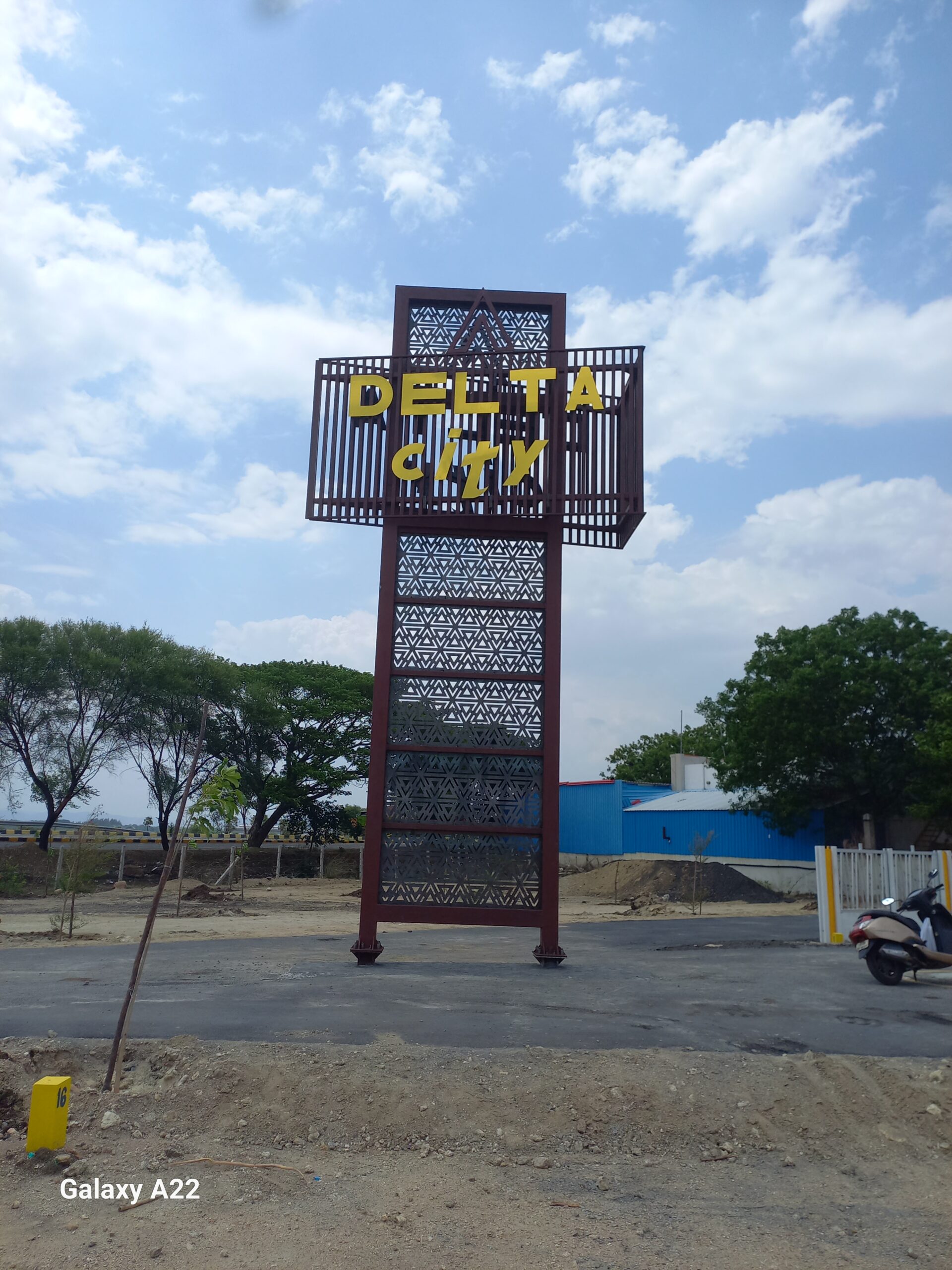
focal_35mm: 25
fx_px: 917
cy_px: 635
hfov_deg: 54.9
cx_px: 476
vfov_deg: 69.4
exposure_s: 1/2146
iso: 50
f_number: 1.8
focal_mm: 4.65
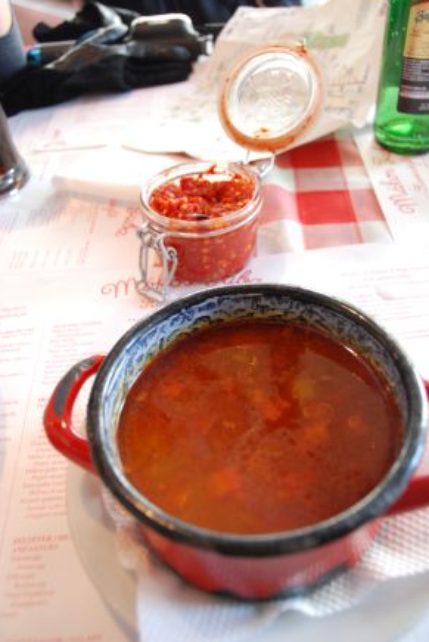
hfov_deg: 39.0
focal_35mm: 34
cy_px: 316
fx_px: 606
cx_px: 218
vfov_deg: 55.7
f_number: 3.8
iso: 800
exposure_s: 1/20
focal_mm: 22
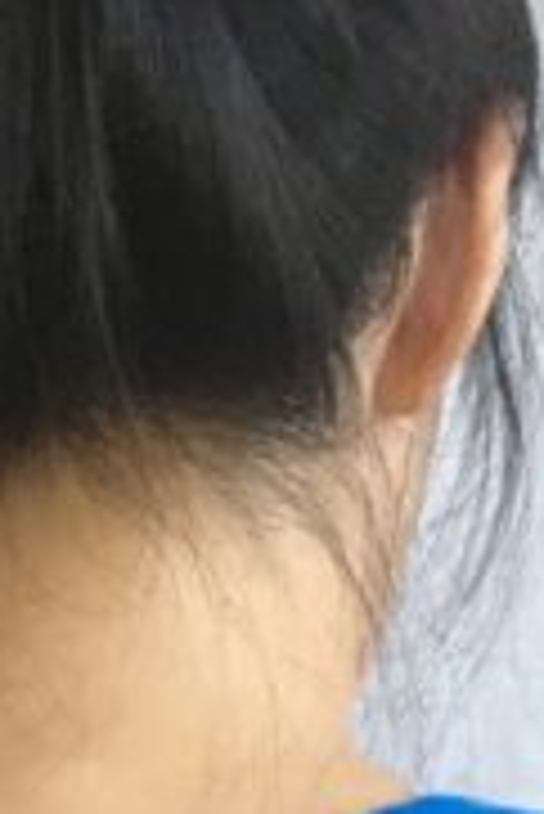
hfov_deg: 8.4
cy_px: 2096
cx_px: 101
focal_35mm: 163
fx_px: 3687
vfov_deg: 10.4
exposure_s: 1/30
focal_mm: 4.15
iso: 64
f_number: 2.2
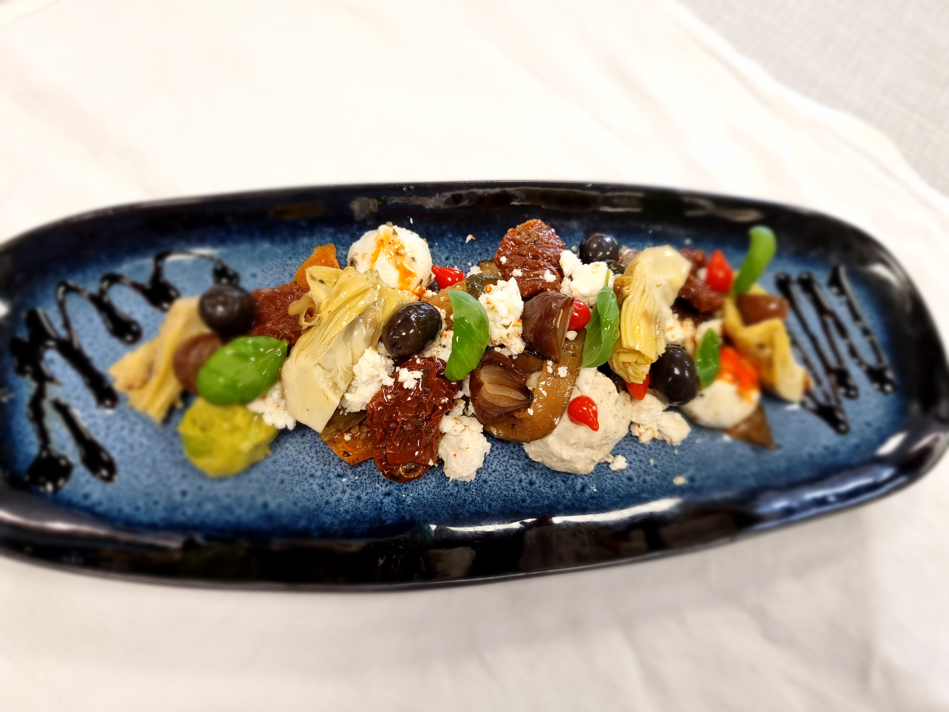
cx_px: 474
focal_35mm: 26
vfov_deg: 53.1
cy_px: 356
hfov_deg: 67.3
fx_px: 713
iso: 64
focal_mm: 5.4
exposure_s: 1/50
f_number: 1.8
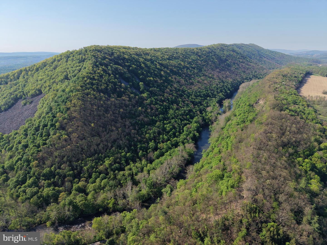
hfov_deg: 71.6
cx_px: 164
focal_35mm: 24
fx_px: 227
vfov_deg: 56.8
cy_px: 122
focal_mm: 8.67
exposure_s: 1/5000
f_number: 1.8
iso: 400
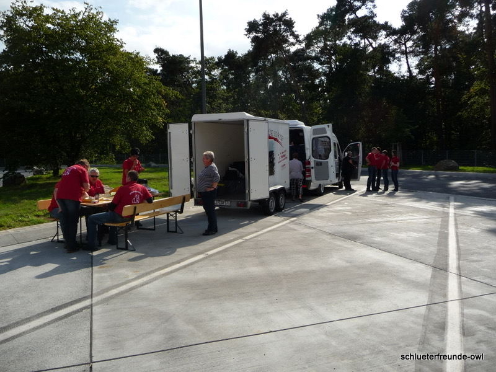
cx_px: 248
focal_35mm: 28
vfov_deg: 49.7
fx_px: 401
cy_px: 186
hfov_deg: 63.4
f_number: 3.3
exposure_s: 1/1300
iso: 100
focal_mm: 4.7
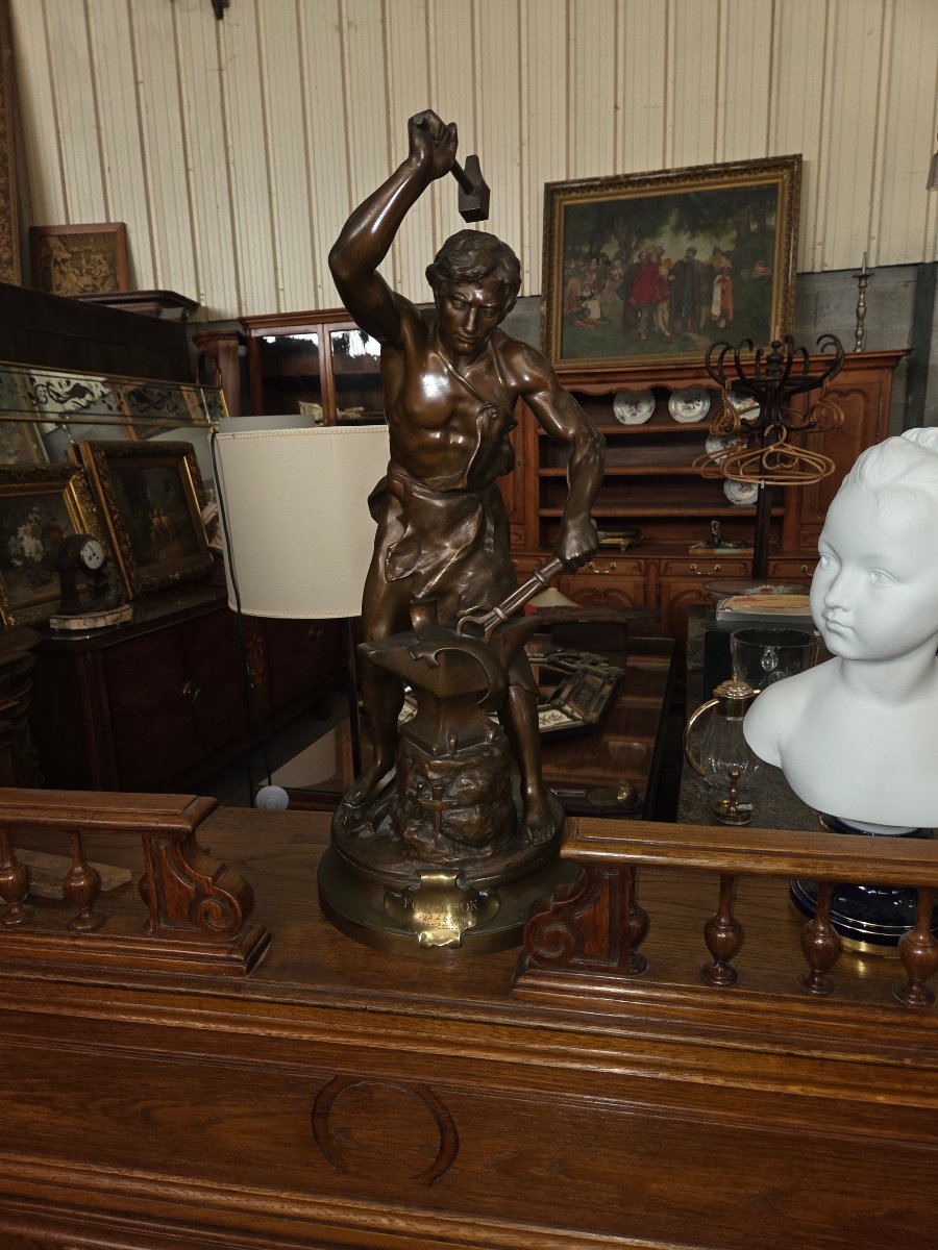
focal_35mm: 23
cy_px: 625
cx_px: 469
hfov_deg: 58.9
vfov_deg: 73.9
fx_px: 831
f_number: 1.8
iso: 80
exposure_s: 1/60
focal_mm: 5.4
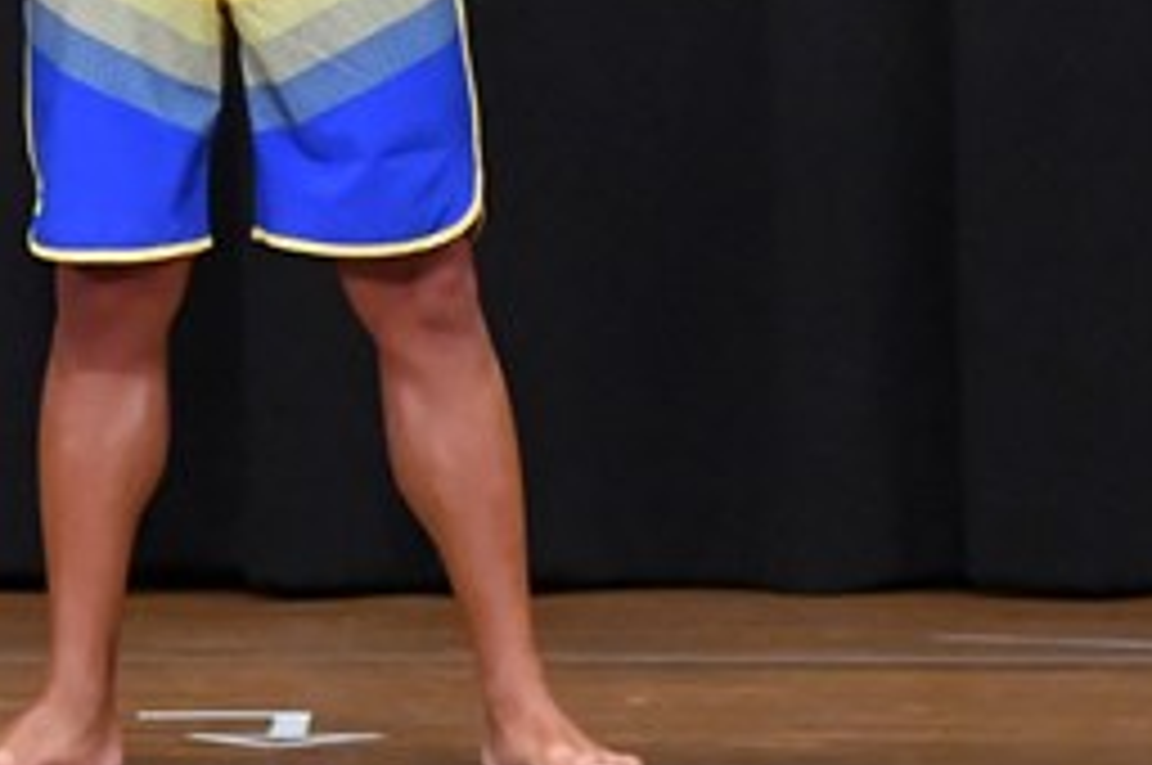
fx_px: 21029
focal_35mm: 658
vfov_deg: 2.1
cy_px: -162
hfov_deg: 3.1
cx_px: 353
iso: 8000
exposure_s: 1/400
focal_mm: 145
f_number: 5.6
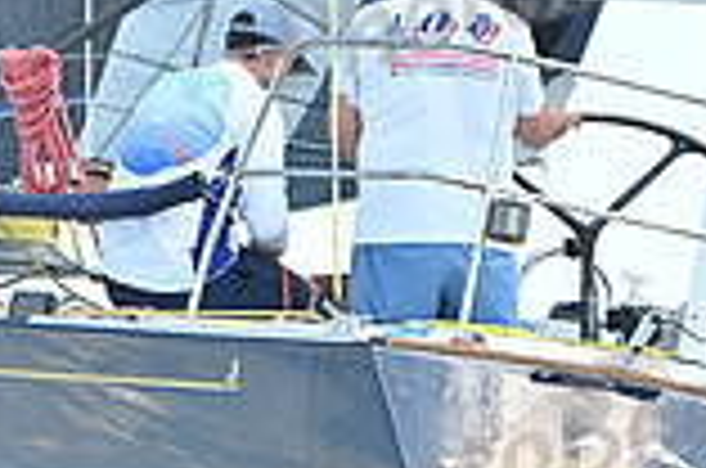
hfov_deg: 5.0
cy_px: 272
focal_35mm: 415
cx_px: 40
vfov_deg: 3.3
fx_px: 8122
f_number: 3.5
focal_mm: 112
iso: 250
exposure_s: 1/1250
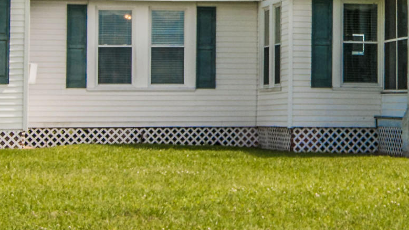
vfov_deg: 8.3
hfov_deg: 14.6
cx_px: 377
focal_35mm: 145
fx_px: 1572
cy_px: -29
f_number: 5.6
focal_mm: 24
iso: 200
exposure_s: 1/2000
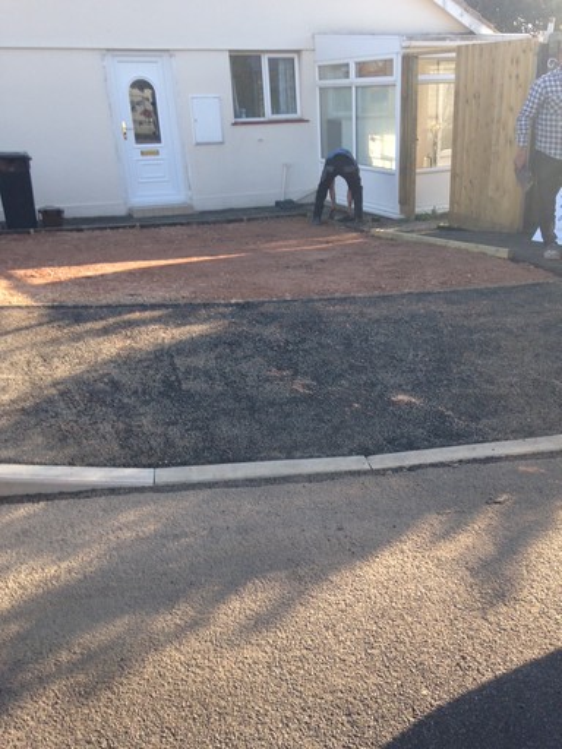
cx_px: 281
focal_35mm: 33
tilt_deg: -20.3
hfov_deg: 42.9
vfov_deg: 55.4
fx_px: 714
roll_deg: +4.2
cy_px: 374
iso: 50
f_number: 2.4
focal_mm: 4.12
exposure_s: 1/319
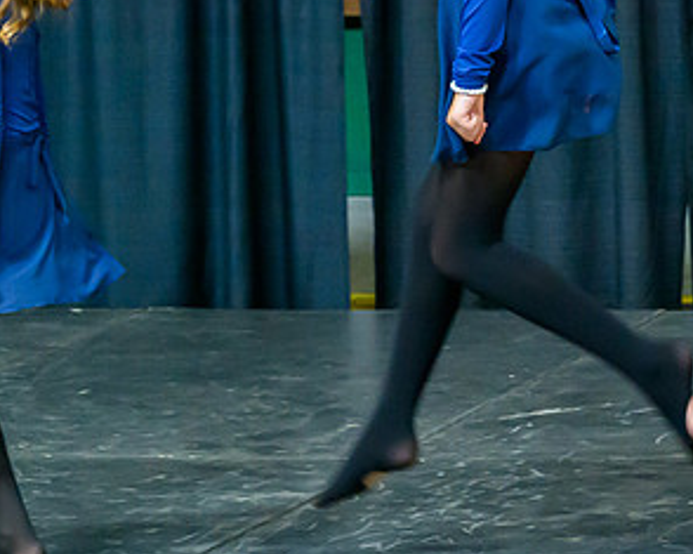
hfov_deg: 6.3
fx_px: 6295
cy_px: 49
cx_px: 479
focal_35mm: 307
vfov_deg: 5.0
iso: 11400
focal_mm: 135
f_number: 11
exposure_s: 1/160
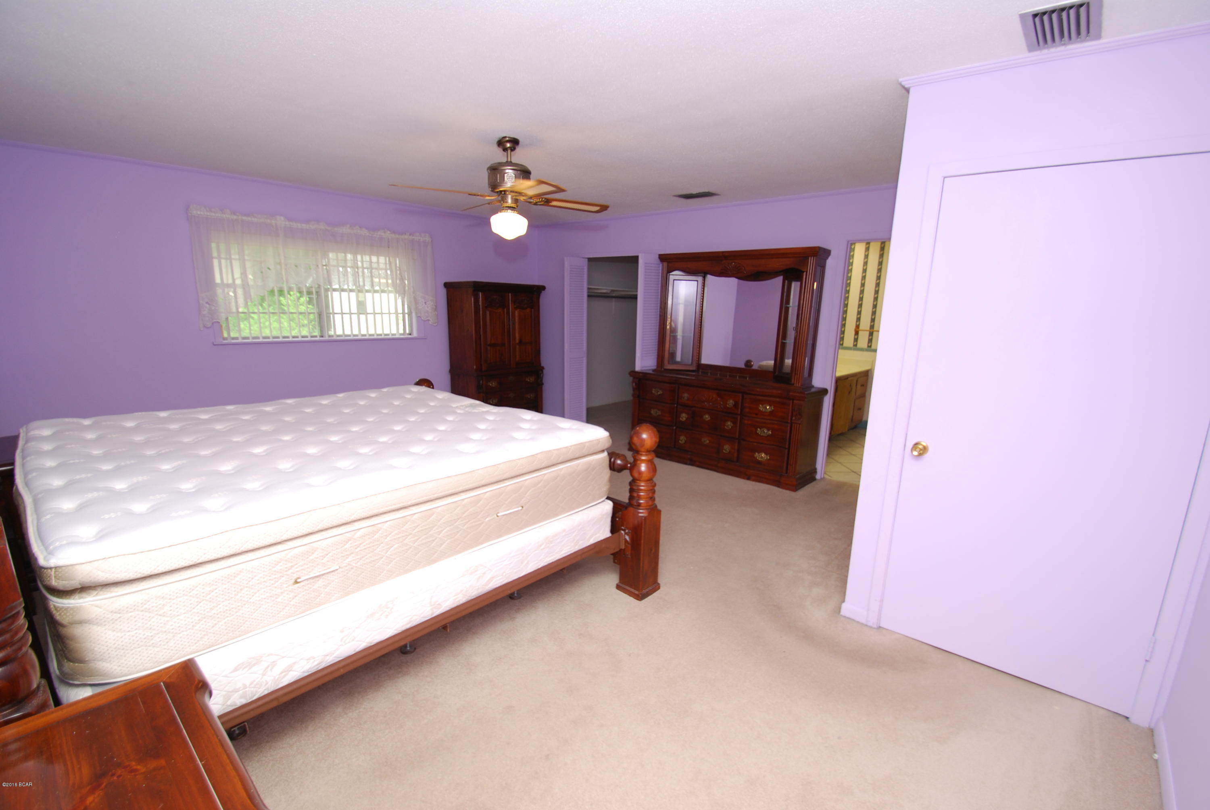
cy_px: 405
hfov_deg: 100.3
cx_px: 605
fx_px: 505
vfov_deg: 77.5
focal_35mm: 15
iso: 200
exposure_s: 1/60
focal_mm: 10
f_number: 4
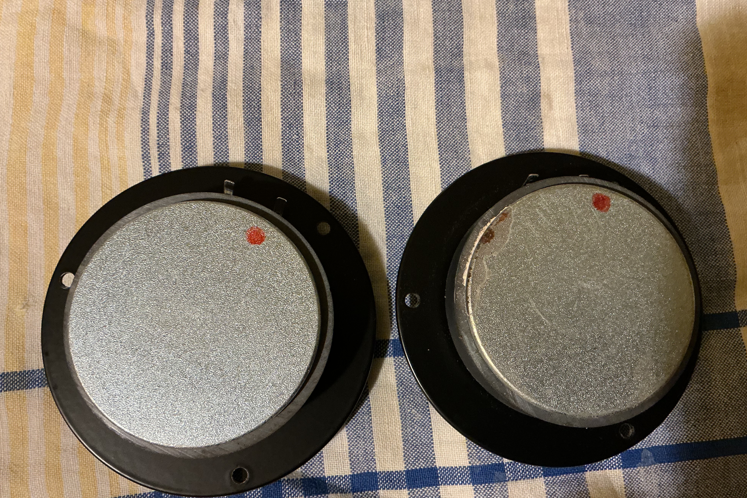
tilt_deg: -81.1
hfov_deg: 60.3
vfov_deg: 42.3
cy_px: 251
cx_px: 380
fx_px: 643
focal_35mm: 31
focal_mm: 3
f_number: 1.8
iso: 250
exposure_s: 1/60
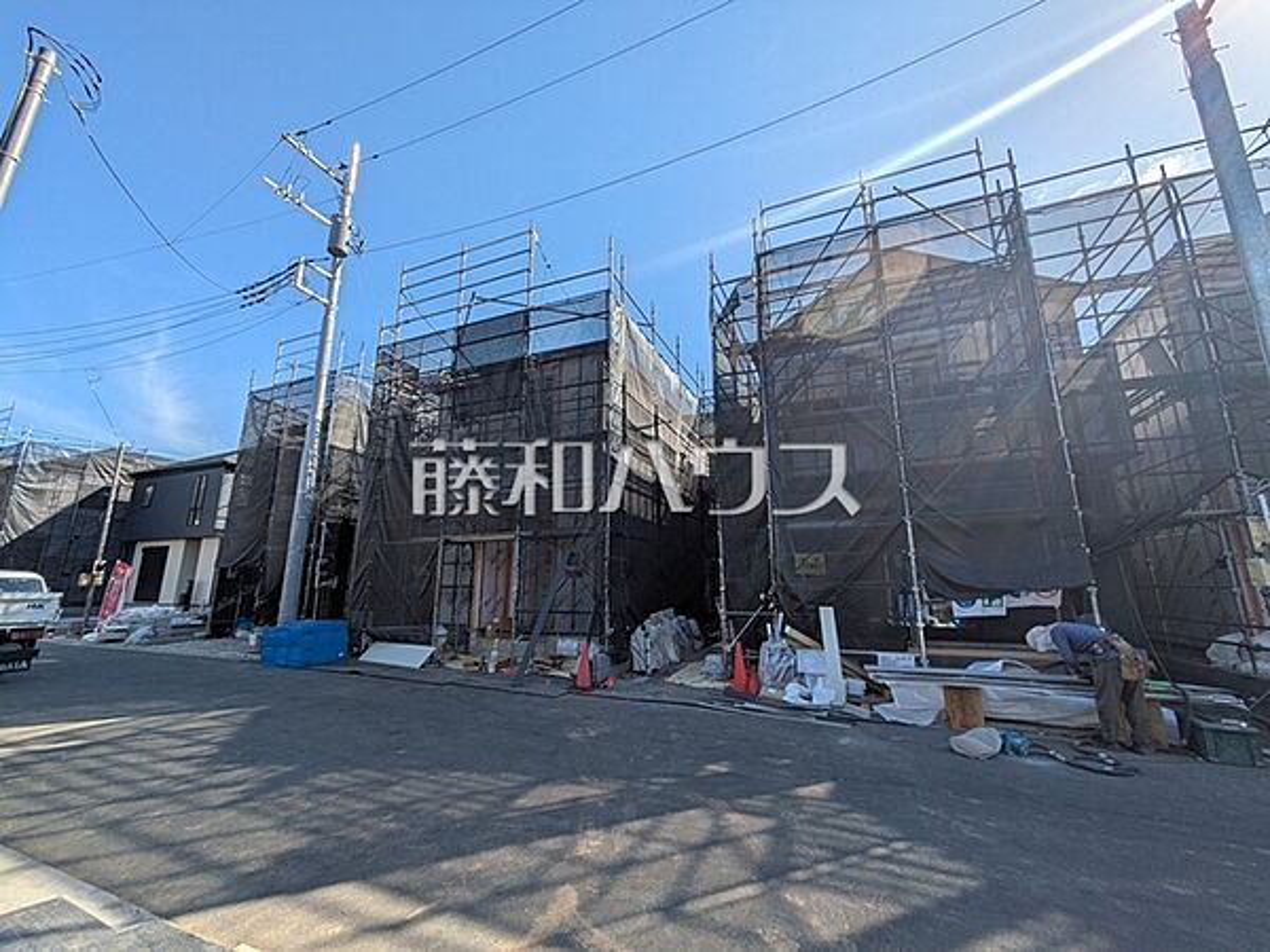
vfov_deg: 85.7
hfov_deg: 102.1
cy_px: 476
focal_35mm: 14
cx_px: 635
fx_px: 514
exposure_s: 1/2469
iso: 46
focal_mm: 1.83
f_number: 2.2
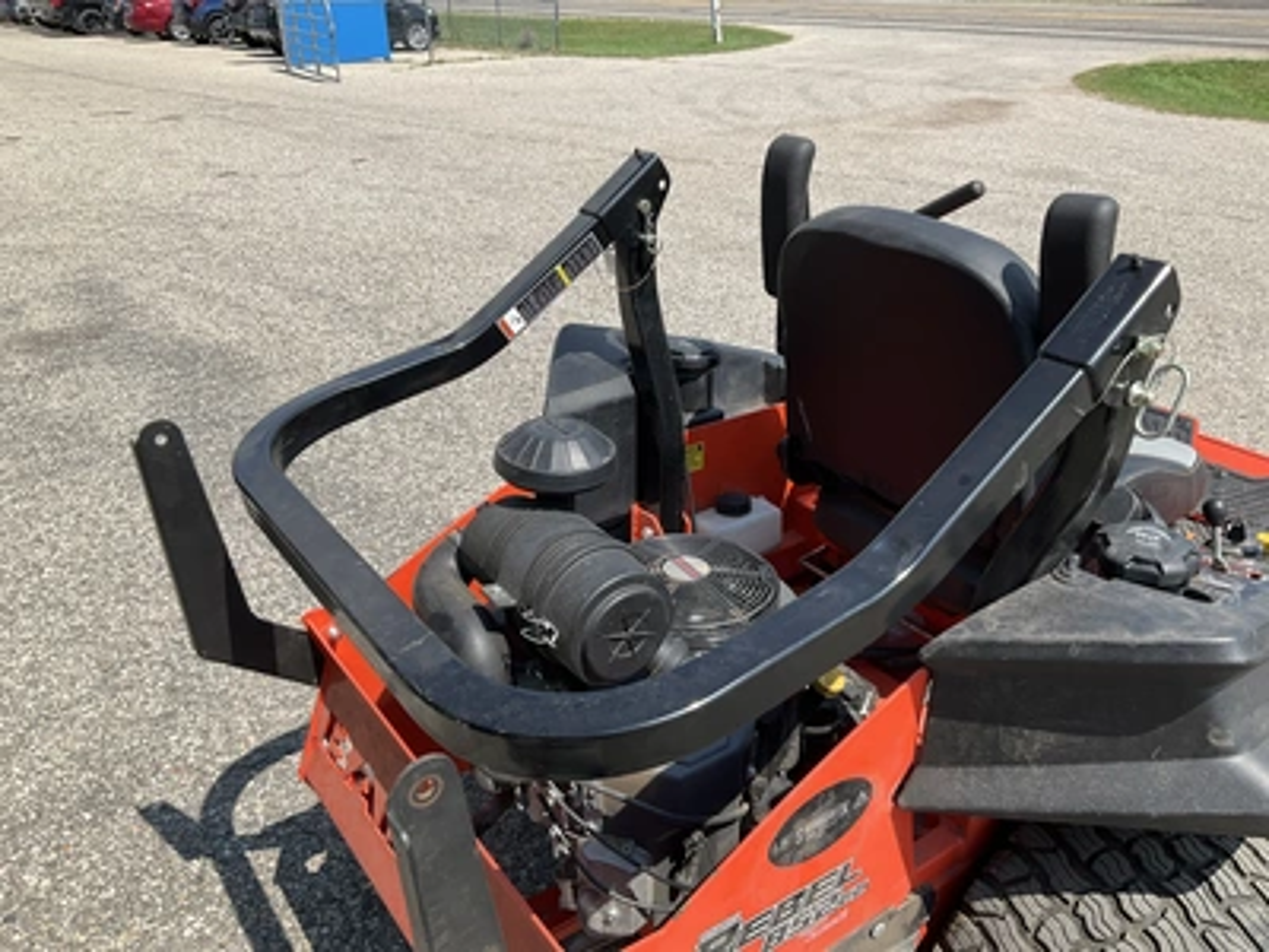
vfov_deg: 48.2
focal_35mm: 29
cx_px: 634
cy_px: 476
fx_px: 1063
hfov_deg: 61.7
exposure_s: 1/1412
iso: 25
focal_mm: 3
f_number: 1.8
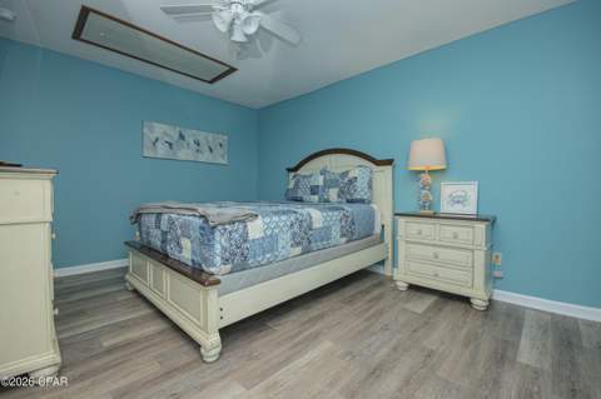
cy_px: 200
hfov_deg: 100.4
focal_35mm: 15
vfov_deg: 77.2
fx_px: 250
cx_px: 300
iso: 400
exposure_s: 1/25
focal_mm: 10
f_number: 9
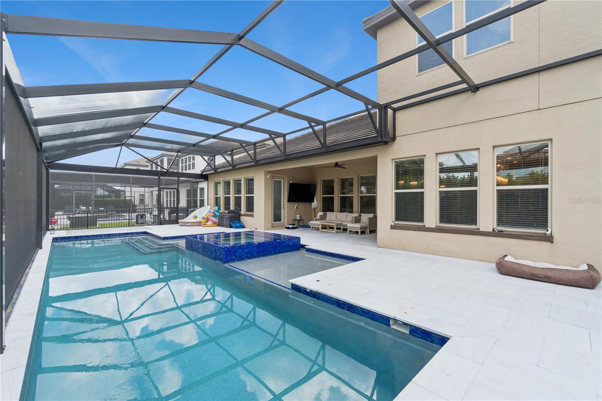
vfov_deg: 77.3
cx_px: 301
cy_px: 200
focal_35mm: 15
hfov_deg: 100.4
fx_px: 251
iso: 400
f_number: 11
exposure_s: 1/90
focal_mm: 10
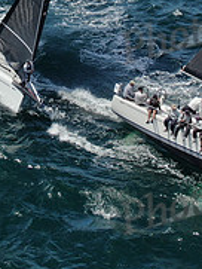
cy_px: -42
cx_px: 36
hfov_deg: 9.6
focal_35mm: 154
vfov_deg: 12.5
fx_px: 1197
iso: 100
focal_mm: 8.6
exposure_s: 1/800
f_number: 3.8
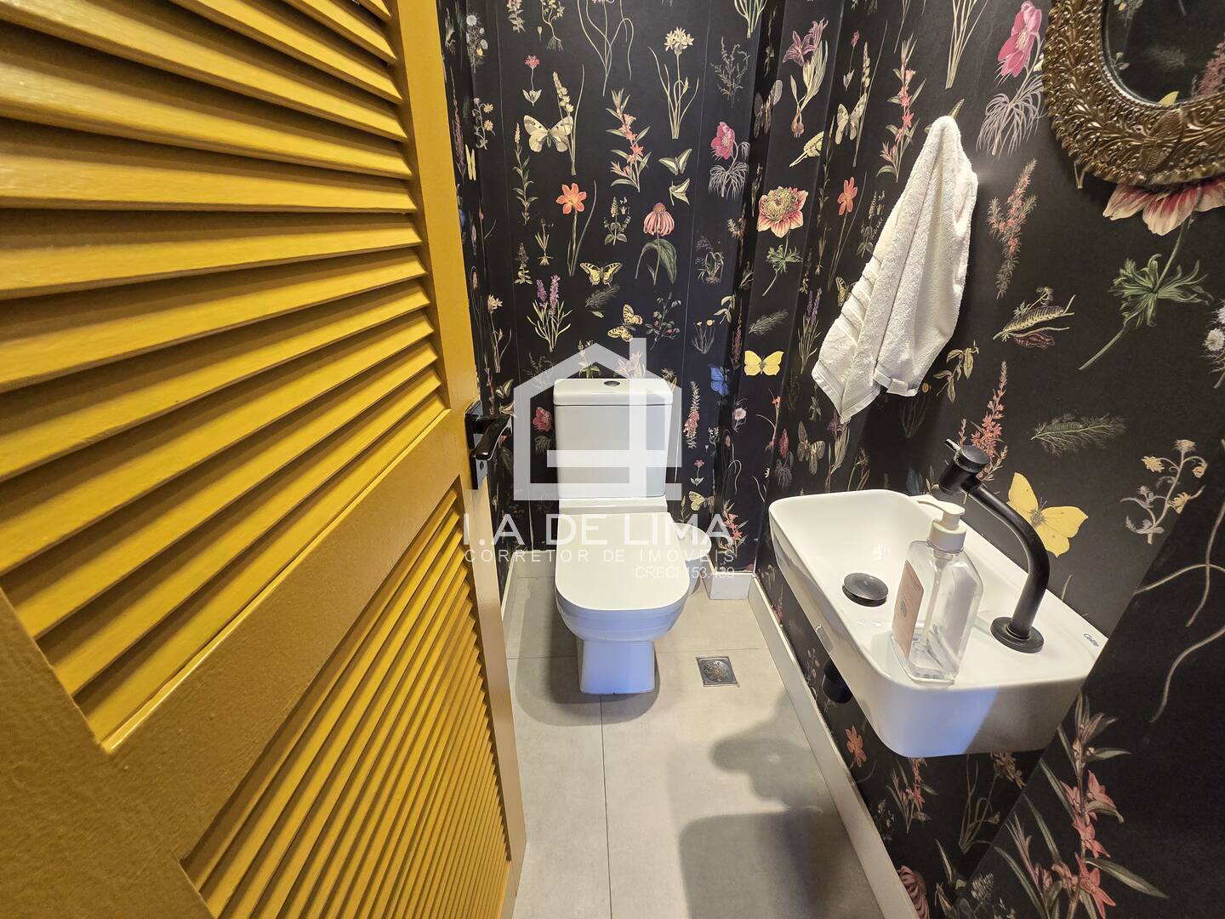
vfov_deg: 89.9
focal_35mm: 13
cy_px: 460
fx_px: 460
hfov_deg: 106.2
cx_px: 612
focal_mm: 2.2
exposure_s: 1/60
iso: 500
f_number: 2.2
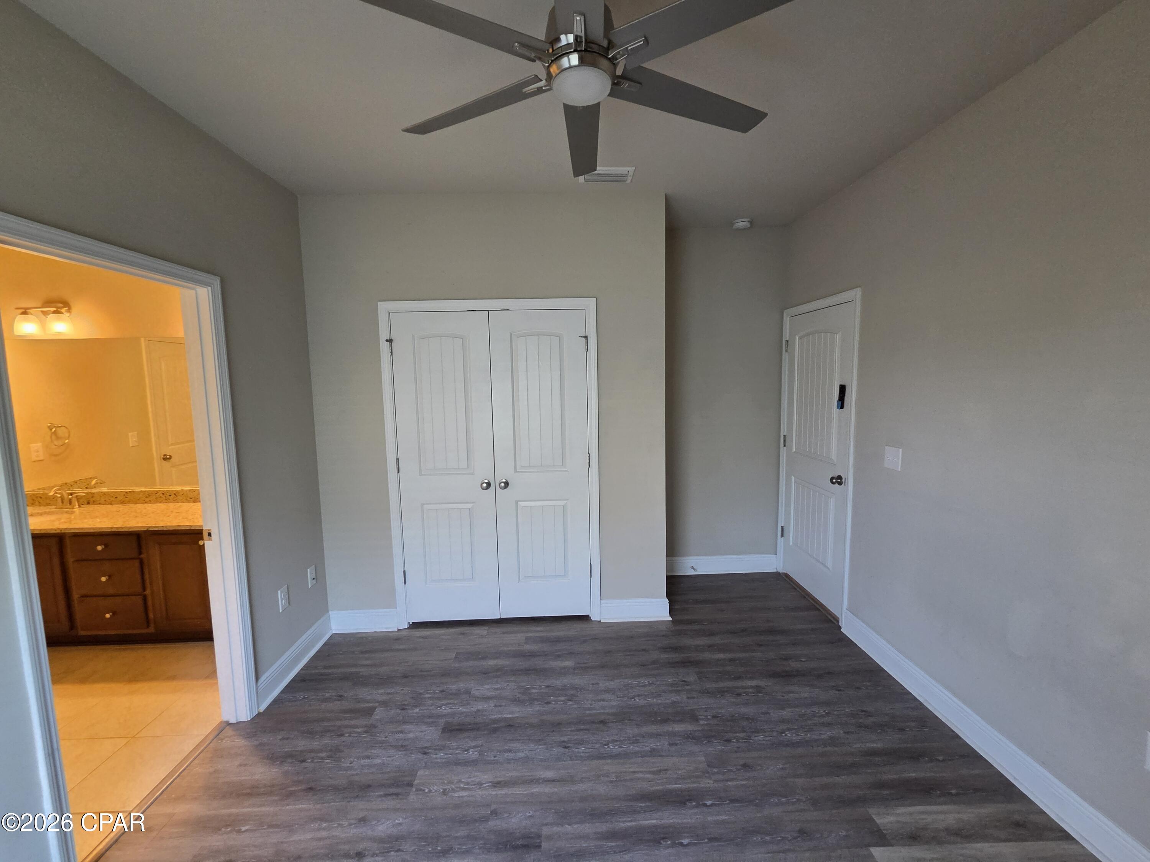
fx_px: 432
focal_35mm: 13
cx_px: 575
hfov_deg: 106.2
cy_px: 431
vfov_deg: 89.9
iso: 320
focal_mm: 2.2
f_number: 2.2
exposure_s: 1/60
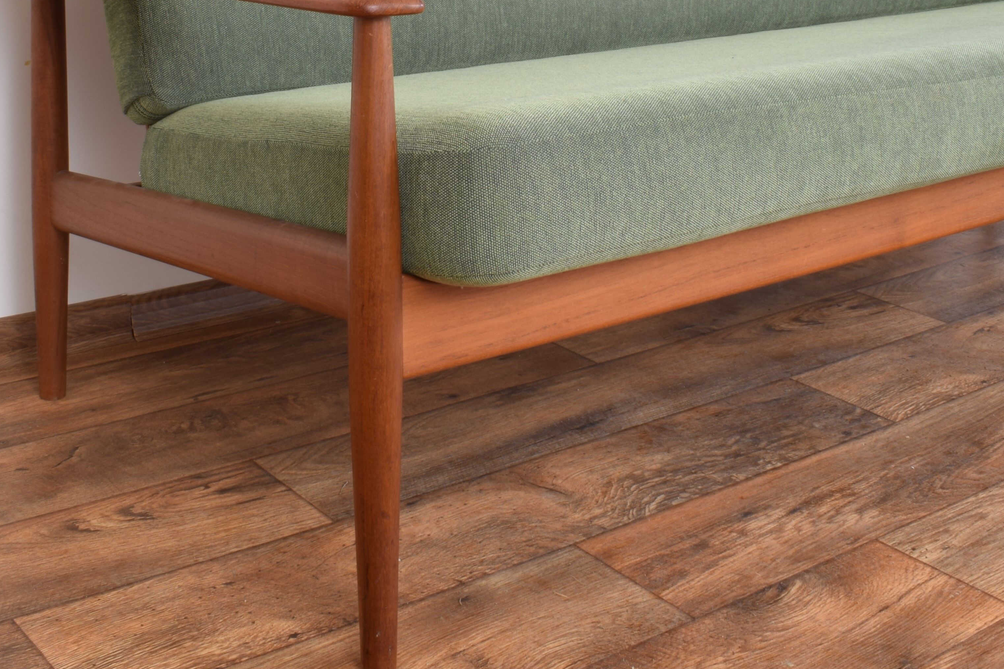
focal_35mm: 53
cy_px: 38
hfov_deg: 37.5
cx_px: 466
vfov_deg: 24.6
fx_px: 1478
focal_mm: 18
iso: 100
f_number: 22
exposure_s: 4
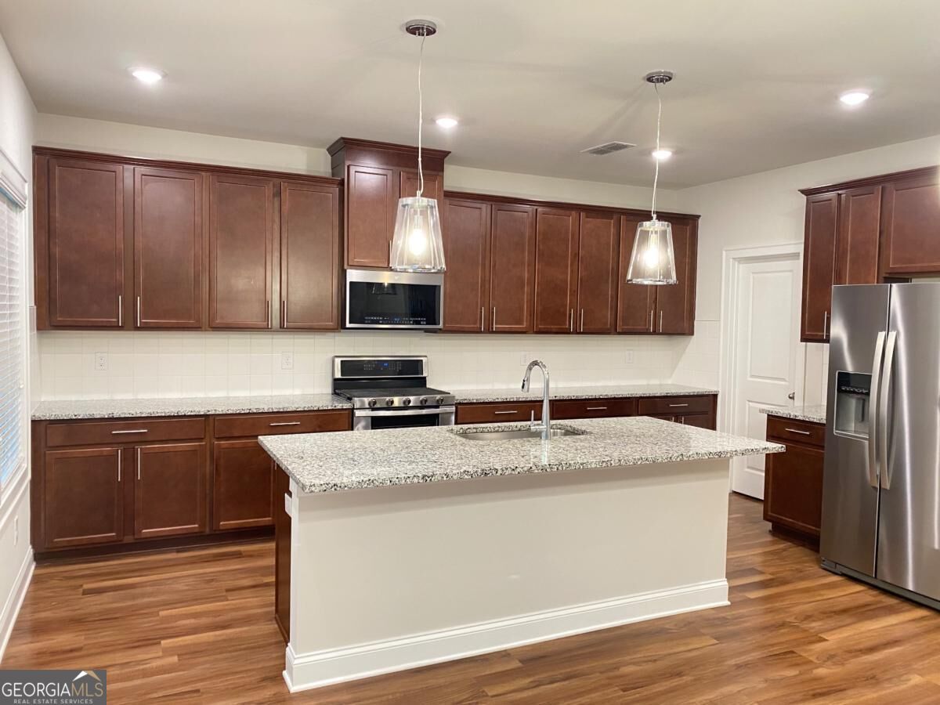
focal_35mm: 26
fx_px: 706
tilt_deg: -3.0
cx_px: 470
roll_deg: -0.4
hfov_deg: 67.3
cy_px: 352
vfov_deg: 53.1
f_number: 1.8
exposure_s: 1/60
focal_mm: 4.25
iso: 250
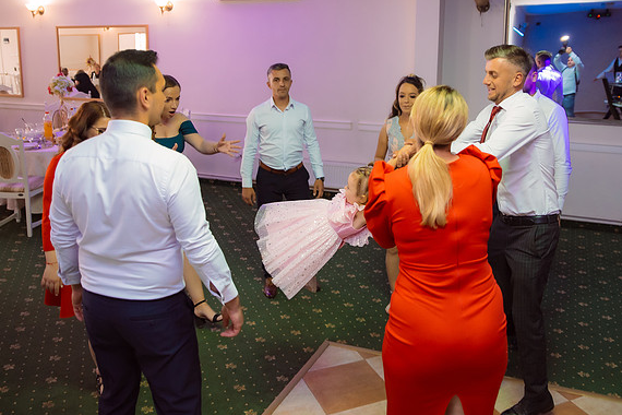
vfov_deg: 39.6
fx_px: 570
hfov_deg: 57.1
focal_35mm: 33
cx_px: 347
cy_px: 150
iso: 1250
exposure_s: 1/125
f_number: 2.8
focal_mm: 24
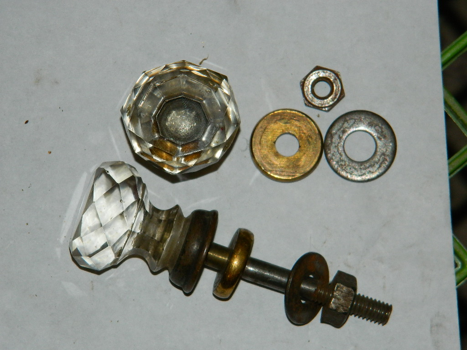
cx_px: 234
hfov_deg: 9.0
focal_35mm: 221
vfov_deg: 6.7
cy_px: 175
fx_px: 2981
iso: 200
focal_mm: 39.7
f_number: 5.4
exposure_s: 1/80
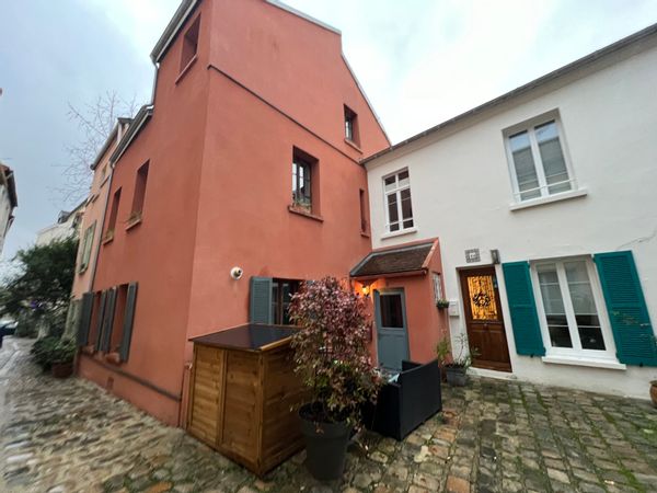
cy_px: 246
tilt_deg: +10.8
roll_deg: +2.0
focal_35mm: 13
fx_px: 247
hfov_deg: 106.2
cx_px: 328
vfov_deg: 89.9
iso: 250
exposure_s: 1/50
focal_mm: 1.57
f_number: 1.8
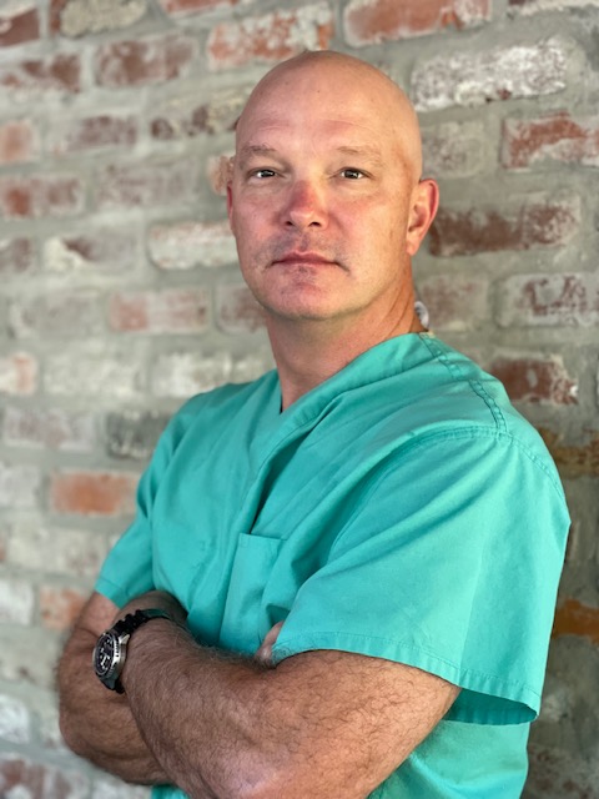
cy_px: 400
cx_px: 300
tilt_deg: +0.0
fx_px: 1477
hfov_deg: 22.9
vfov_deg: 30.3
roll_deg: -1.7
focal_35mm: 64
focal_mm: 7.5
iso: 200
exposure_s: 1/40
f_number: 2.2
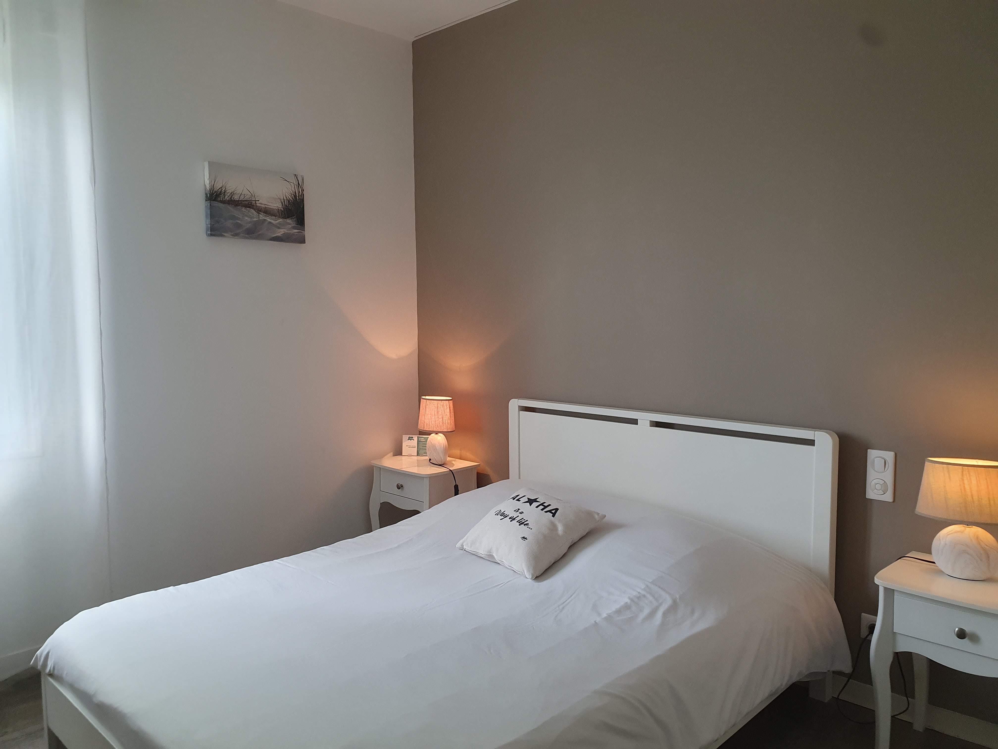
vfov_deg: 53.1
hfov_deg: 67.3
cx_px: 499
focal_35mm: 26
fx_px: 750
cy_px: 374
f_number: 2.4
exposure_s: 1/50
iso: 200
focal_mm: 4.32
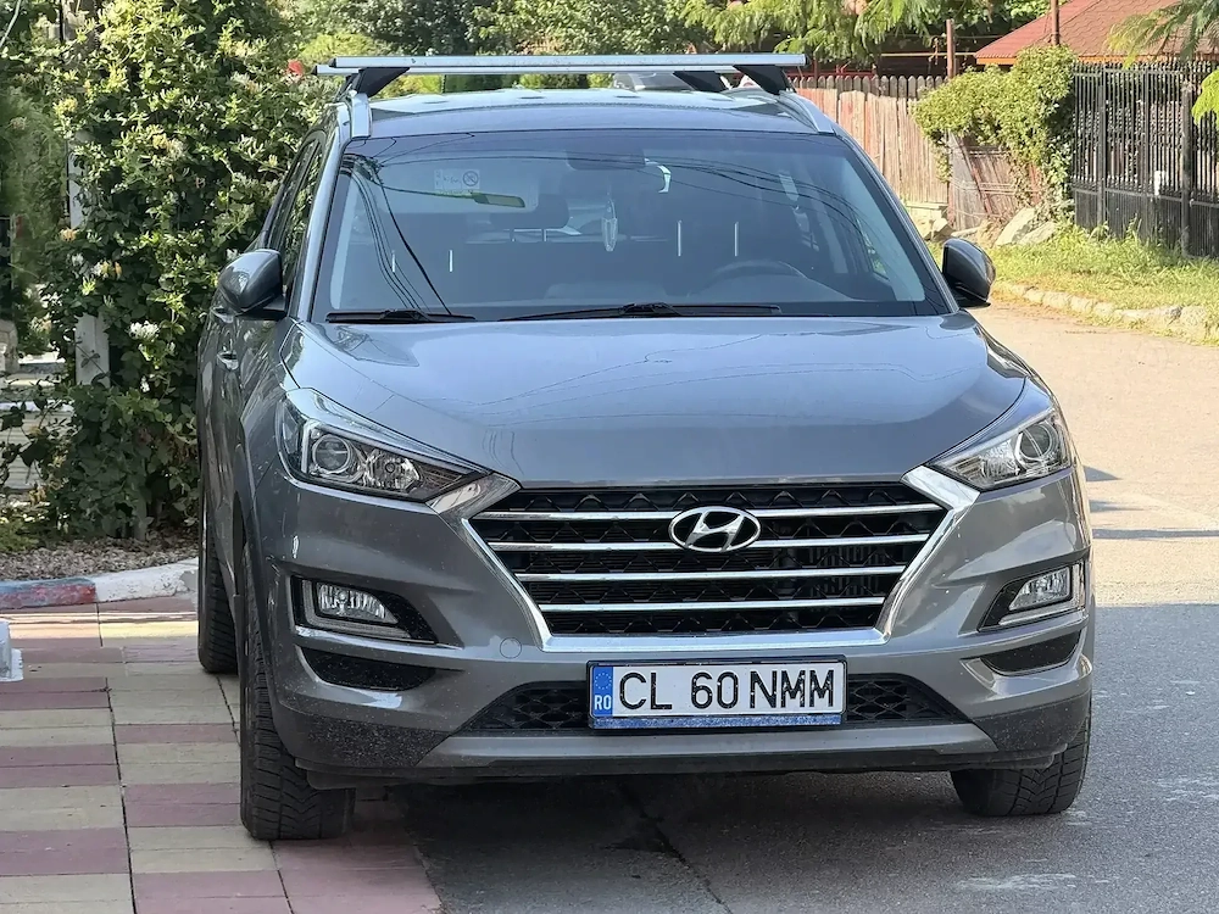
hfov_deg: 16.4
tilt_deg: -4.6
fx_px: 4226
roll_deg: +0.4
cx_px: 610
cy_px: 457
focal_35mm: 120
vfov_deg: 12.3
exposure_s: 1/342
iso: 50
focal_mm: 15.66
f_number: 2.8
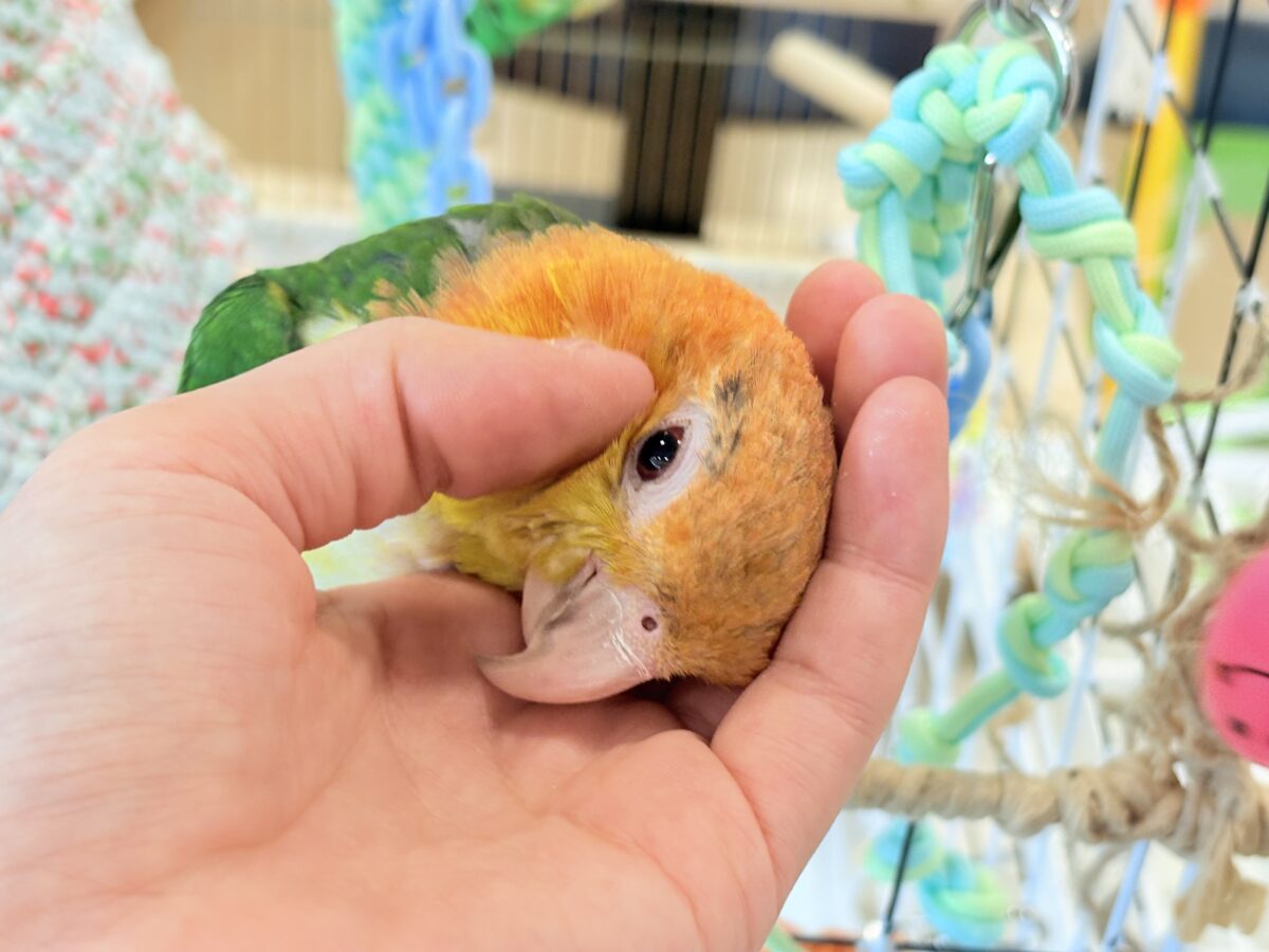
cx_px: 634
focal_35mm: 52
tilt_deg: -35.8
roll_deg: -4.4
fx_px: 1906
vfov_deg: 28.0
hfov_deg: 36.8
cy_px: 476
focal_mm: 5.96
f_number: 1.6
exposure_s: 1/100
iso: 80
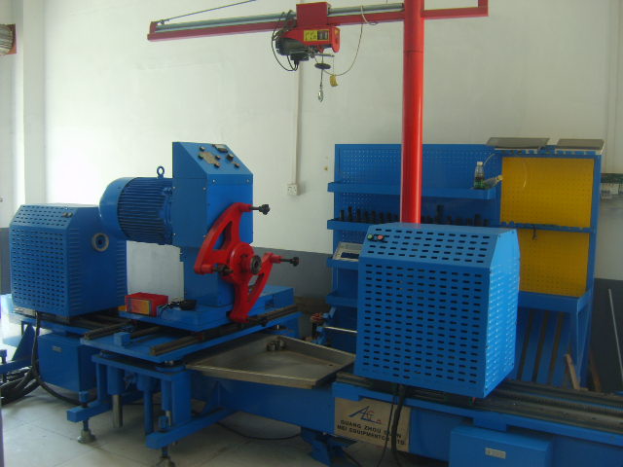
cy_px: 234
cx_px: 312
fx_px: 630
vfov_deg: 40.7
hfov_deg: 52.6
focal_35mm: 35
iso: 50
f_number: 2.8
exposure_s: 1/30
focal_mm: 5.8
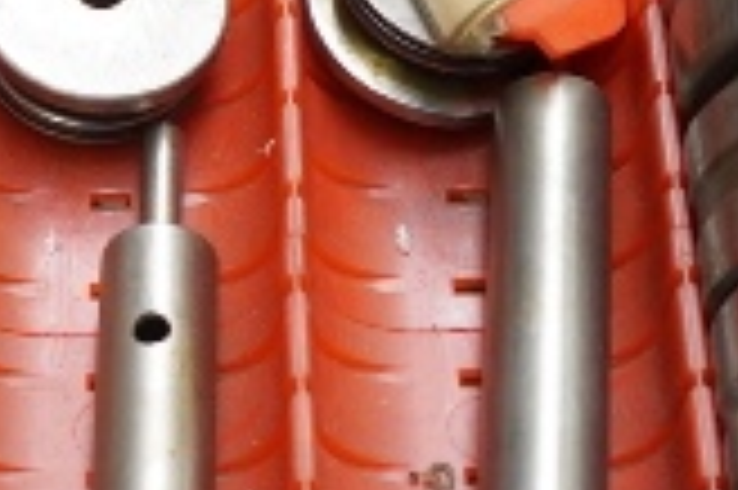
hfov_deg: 13.4
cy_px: 74
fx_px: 3072
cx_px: -122
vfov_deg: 9.1
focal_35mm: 150
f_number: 4
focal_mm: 16
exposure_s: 1/60
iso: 640
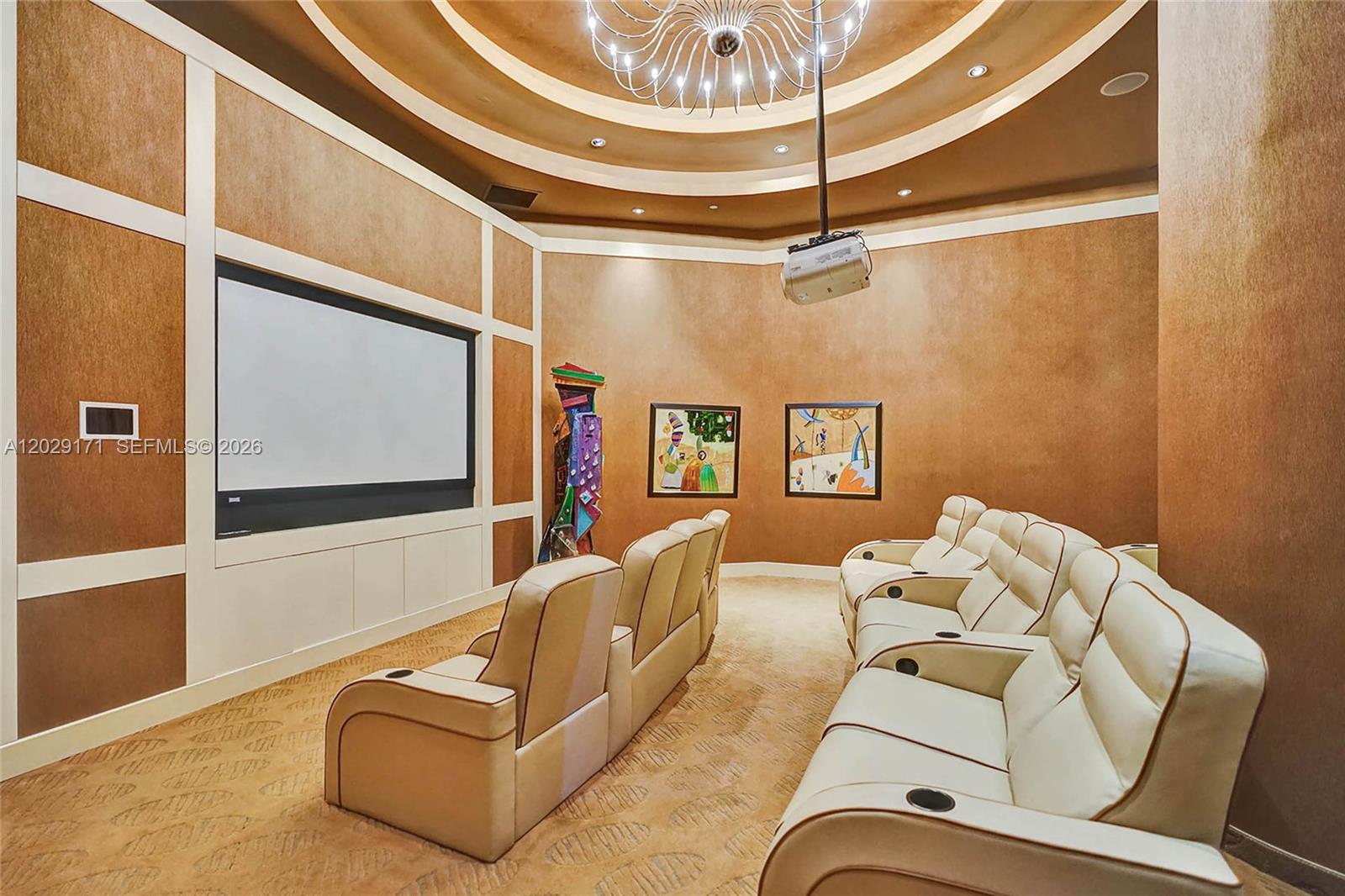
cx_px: 672
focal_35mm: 16
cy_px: 448
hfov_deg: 96.7
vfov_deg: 73.7
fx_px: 598
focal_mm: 16
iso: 1250
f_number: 2.8
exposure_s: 1/160
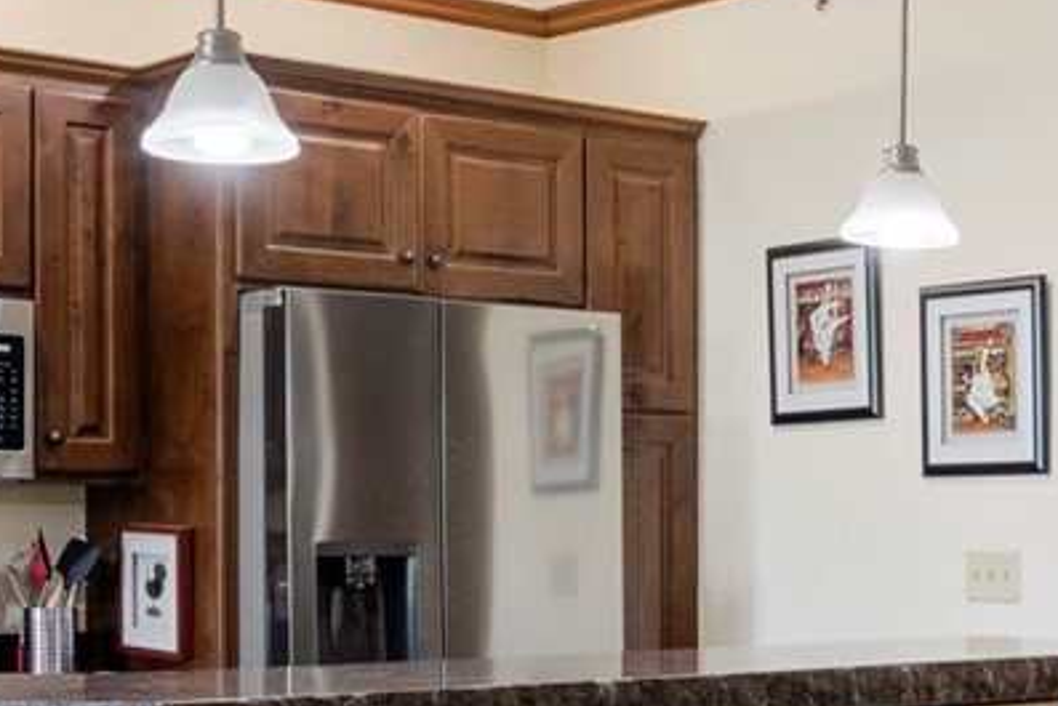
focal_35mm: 82
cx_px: 818
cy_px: 539
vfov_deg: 16.6
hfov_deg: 24.4
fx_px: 2411
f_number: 8
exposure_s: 1/1.25
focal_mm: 16
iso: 200
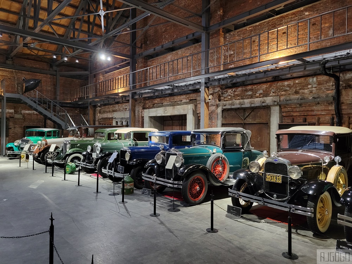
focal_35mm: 26
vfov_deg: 53.1
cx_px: 176
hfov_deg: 67.3
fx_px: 264
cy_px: 132
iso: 640
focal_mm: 5.4
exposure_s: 1/24
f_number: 1.8
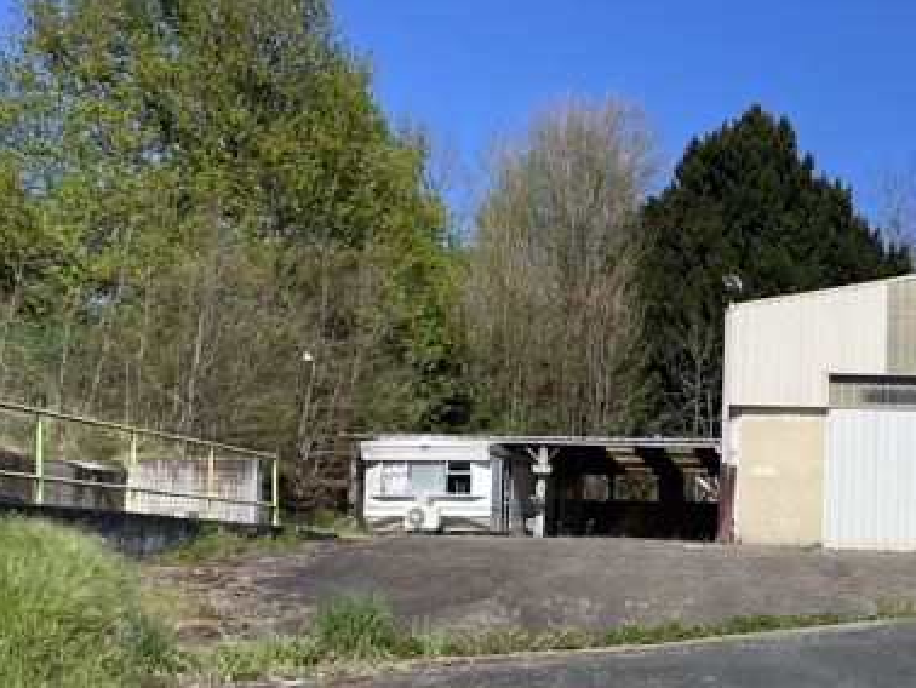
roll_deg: -0.5
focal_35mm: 55
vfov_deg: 26.3
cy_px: 489
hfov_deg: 31.7
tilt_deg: +3.9
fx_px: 1456
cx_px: 955
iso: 32
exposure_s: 1/4651
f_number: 1.6
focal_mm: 4.2
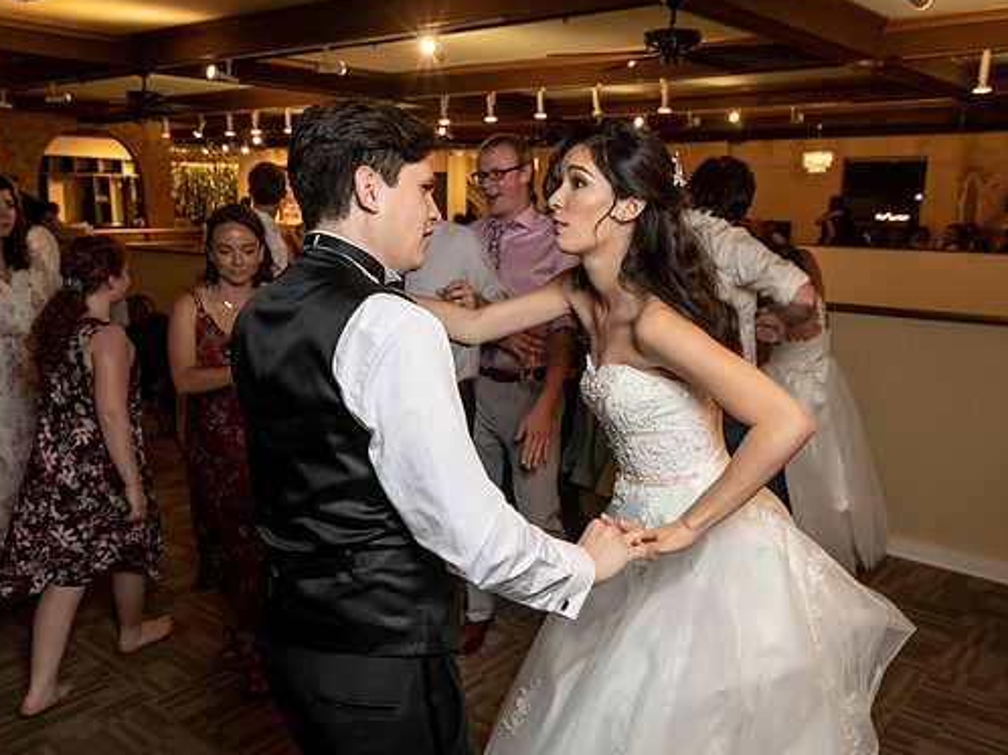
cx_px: 470
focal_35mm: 32
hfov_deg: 56.8
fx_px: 931
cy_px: 369
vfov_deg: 44.1
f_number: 5.6
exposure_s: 1/200
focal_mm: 28
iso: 2000
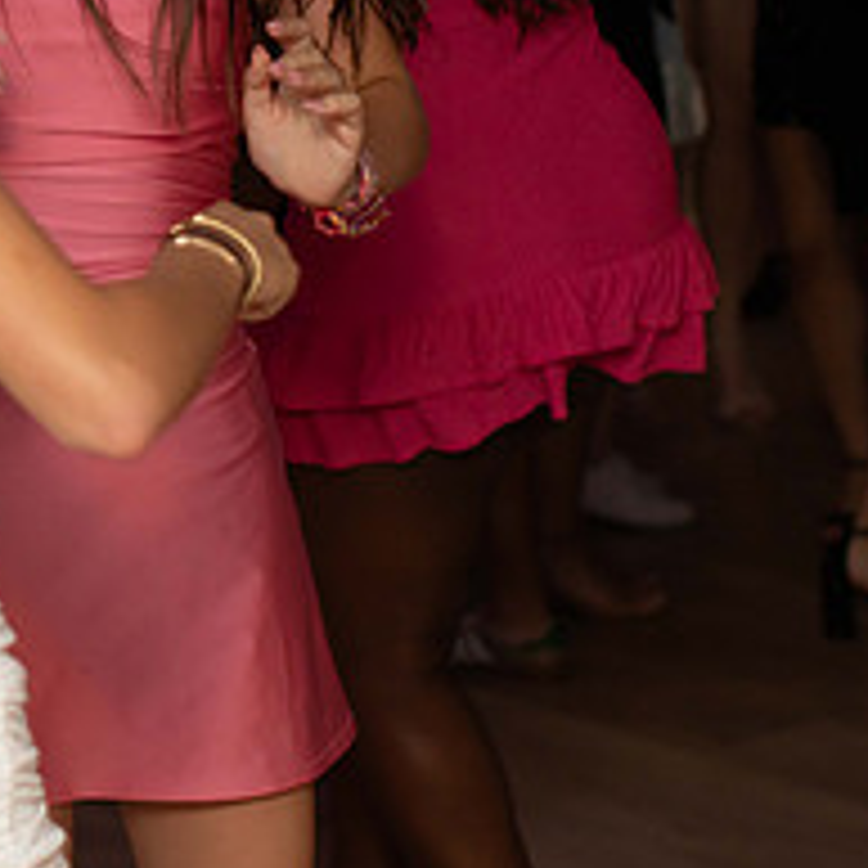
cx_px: -99
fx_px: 3631
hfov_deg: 13.4
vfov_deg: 13.5
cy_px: 70
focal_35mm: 128
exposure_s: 1/125
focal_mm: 50
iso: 1600
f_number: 2.8
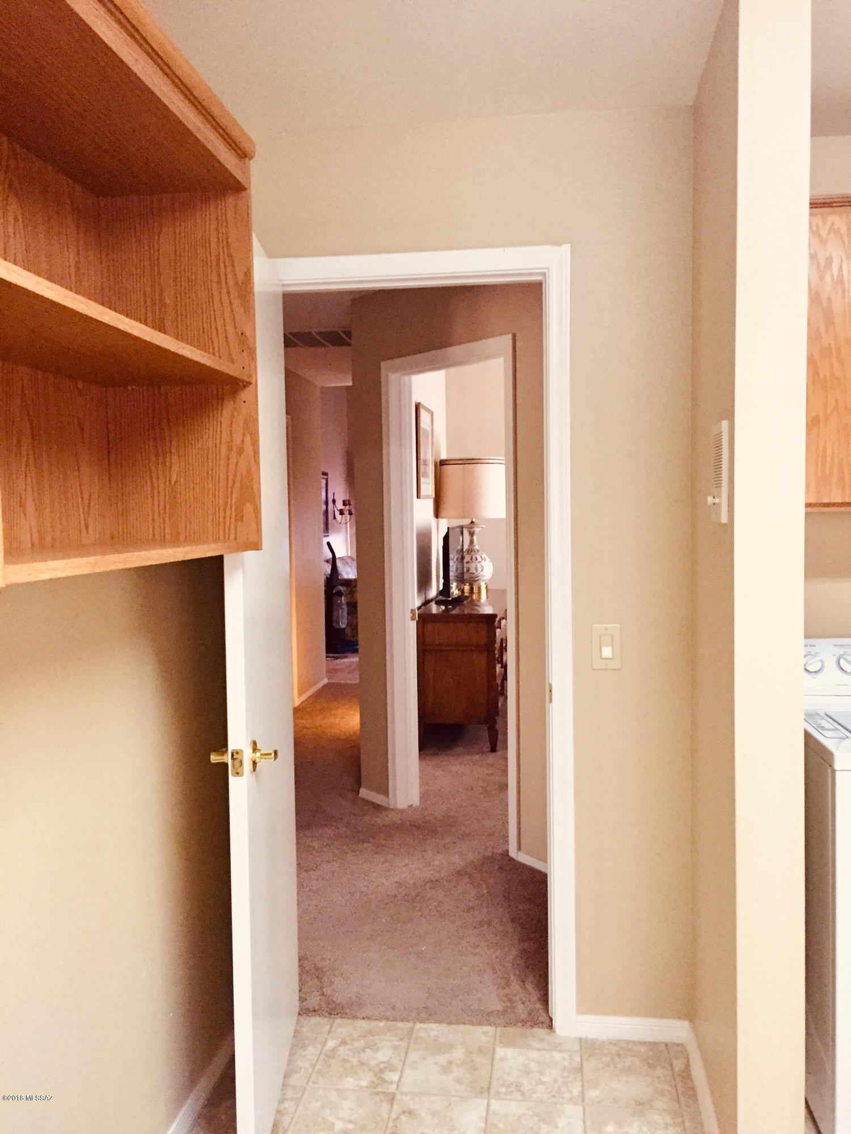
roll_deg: +2.1
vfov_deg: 61.7
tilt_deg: -2.2
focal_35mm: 29
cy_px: 567
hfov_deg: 48.2
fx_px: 951
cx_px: 426
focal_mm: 4.15
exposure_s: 1/30
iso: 250
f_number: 2.2
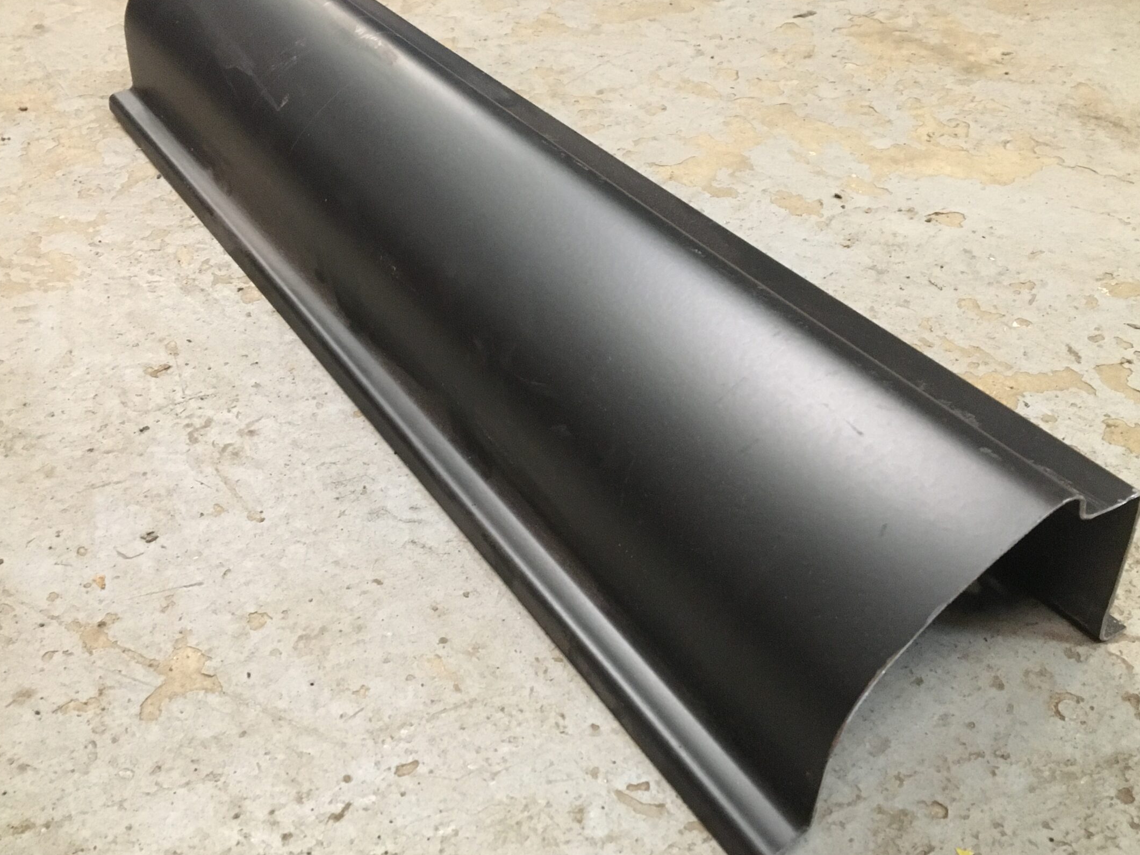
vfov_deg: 40.7
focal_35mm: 35
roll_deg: +3.9
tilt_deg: -39.2
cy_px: 415
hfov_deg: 52.6
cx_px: 572
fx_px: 1153
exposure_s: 1/17
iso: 250
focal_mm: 4.15
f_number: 2.2
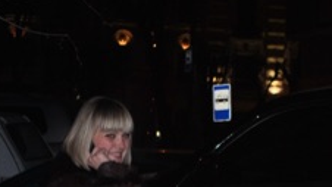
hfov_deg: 11.9
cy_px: 250
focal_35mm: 181
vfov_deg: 6.6
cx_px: 128
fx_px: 1593
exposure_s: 1/60
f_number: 5.6
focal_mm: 50
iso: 200
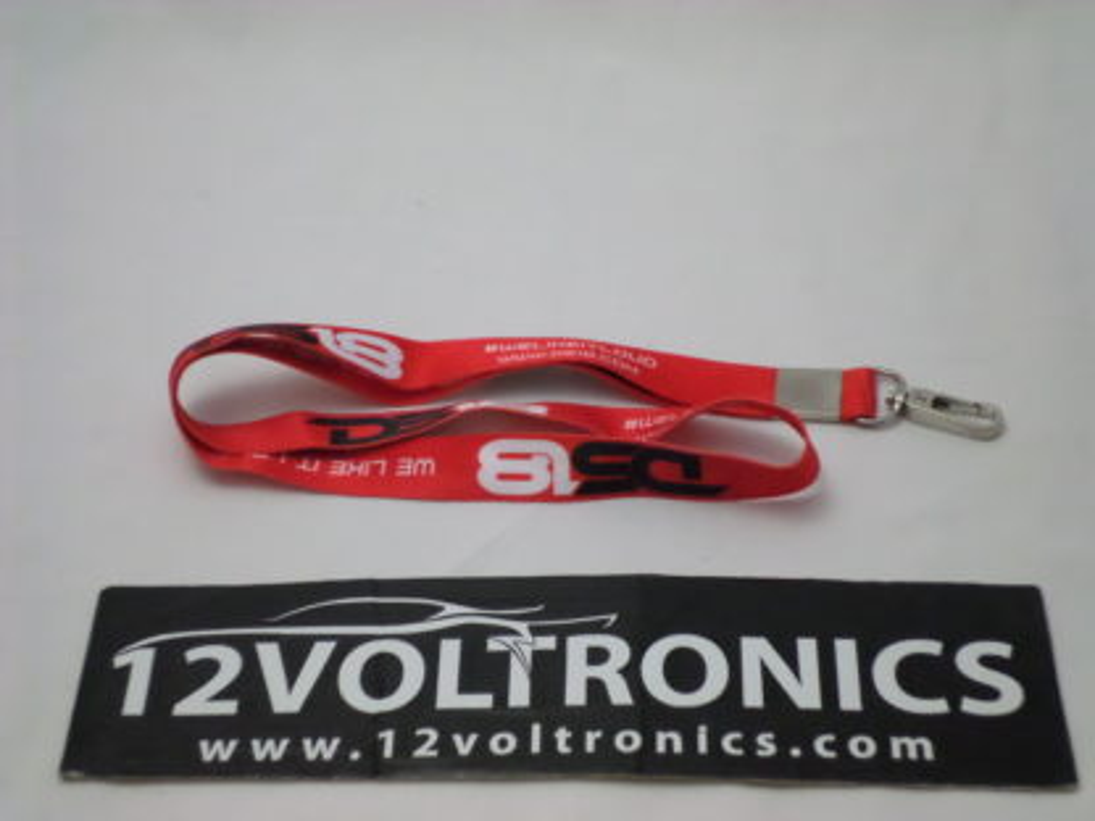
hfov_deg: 24.1
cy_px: 410
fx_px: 2562
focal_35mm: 81
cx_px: 548
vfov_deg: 18.2
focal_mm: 14.6
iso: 640
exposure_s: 1/45
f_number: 4.7
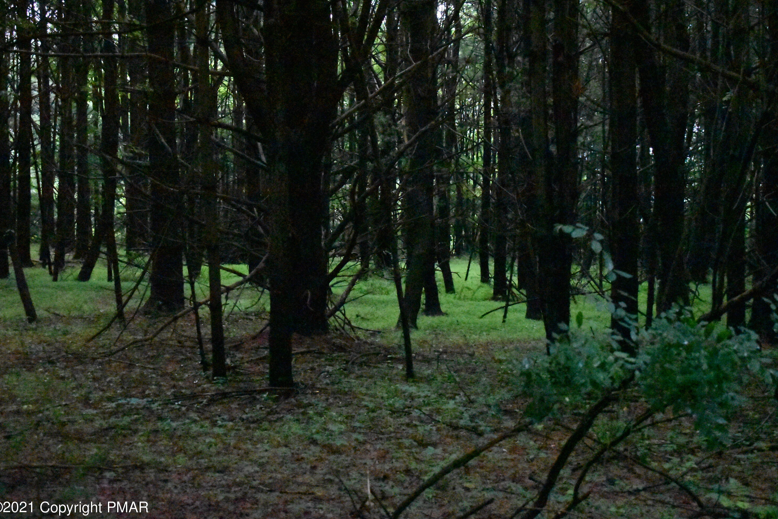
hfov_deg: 32.9
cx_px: 386
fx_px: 1318
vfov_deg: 22.3
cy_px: 263
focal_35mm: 61
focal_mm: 40
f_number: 4.8
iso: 25600
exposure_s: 1/4000
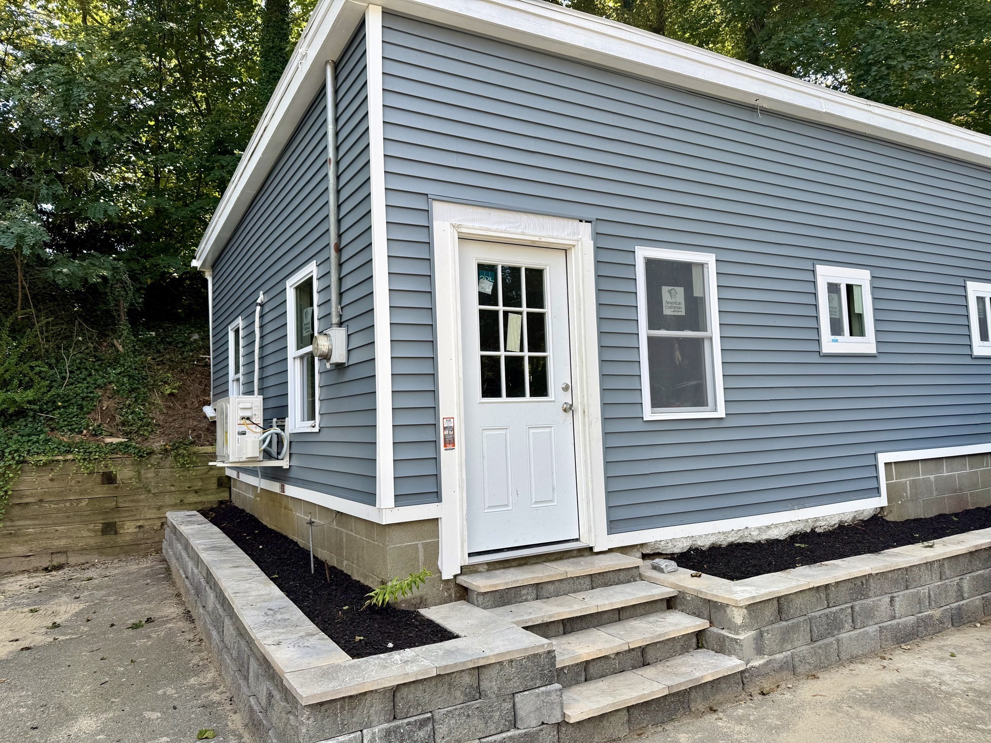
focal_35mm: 24
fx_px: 687
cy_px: 372
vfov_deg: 56.8
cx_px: 496
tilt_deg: +6.6
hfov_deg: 71.6
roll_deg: +1.6
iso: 80
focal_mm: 6.76
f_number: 1.78
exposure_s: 1/607
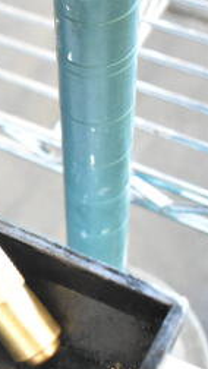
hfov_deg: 11.5
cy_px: 203
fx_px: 933
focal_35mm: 95
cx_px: -208
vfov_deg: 22.4
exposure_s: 1/40
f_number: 4
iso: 7200
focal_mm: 25
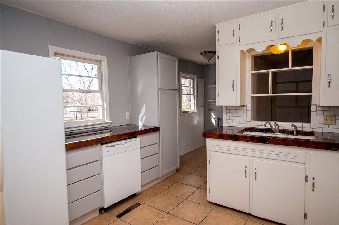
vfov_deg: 59.3
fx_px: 197
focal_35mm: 21
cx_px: 170
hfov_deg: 81.3
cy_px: 112
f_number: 5
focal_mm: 14
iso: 640
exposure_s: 1/160
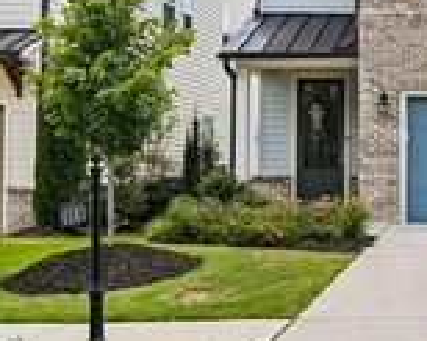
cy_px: -68
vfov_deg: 22.0
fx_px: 808
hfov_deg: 25.9
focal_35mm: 64
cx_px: 535
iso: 200
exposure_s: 1/640
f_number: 8
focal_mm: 21
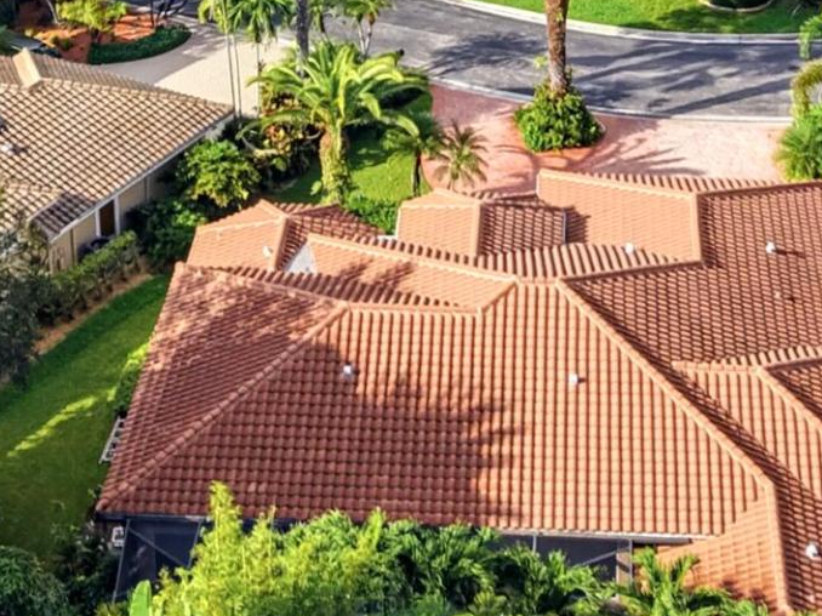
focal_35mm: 102
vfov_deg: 13.9
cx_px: 417
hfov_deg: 19.3
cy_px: -190
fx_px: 2421
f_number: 1.8
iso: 280
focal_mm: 8.7
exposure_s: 1/3000
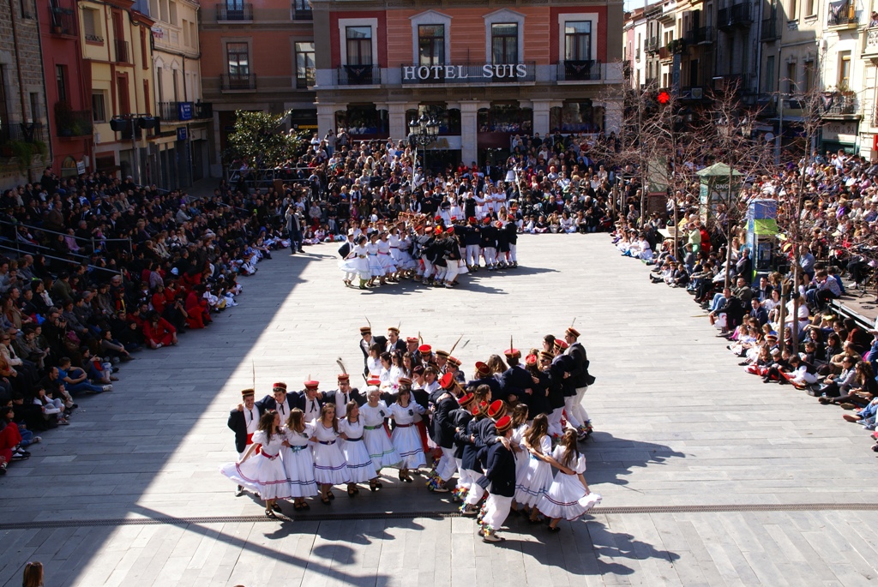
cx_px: 439
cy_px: 294
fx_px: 1025
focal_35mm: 42
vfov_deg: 32.0
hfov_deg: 46.4
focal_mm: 28
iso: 100
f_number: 11
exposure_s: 1/80
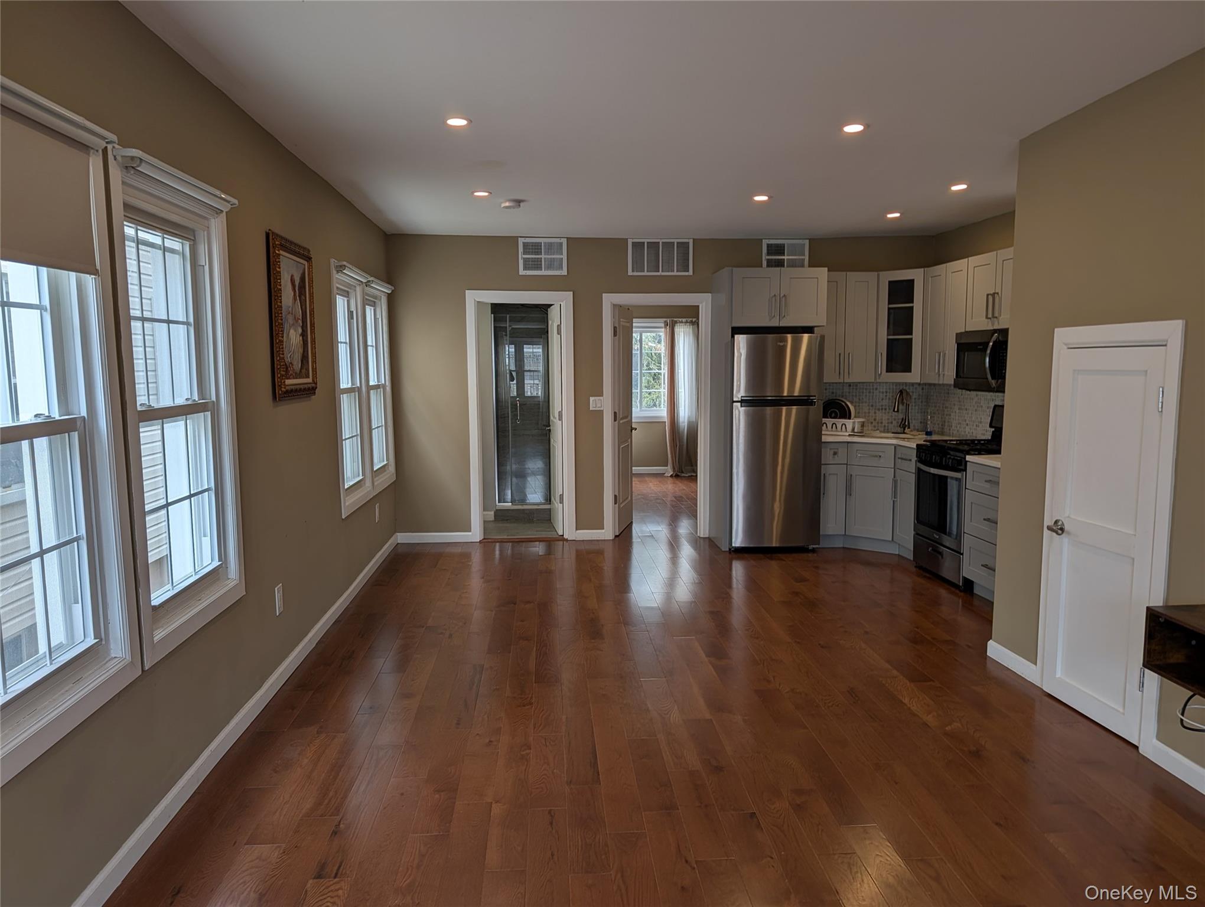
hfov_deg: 71.5
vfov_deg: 56.9
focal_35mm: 24
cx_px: 602
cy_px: 454
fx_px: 837
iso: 38
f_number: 1.68
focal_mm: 6.9
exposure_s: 1/120
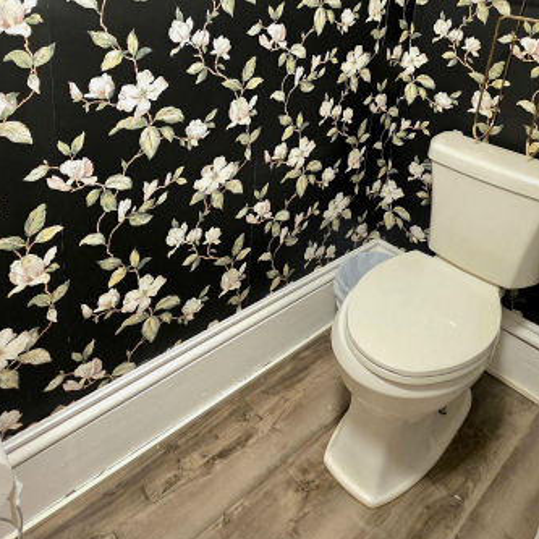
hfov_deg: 67.3
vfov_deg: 63.5
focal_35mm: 23
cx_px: 272
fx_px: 405
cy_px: 138
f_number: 1.9
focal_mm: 2.2
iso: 1250
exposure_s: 1/60.2
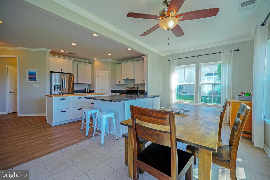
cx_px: 135
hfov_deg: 100.4
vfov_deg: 77.3
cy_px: 90
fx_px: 112
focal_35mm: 15
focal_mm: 10
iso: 100
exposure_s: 1/50
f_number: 3.5
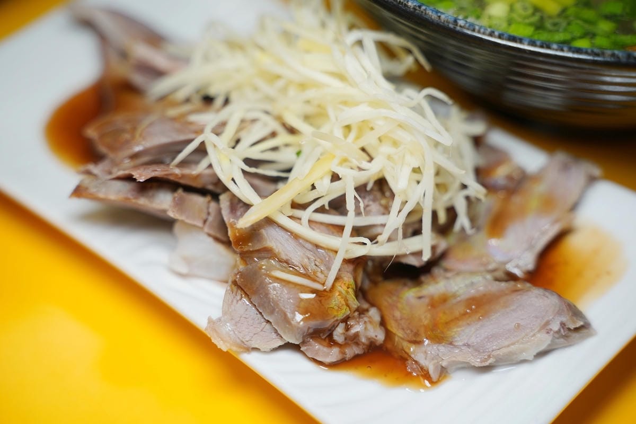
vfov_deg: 18.2
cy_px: 212
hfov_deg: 27.0
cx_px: 318
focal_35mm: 75
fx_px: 1325
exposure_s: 1/80
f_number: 4
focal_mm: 75
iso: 160
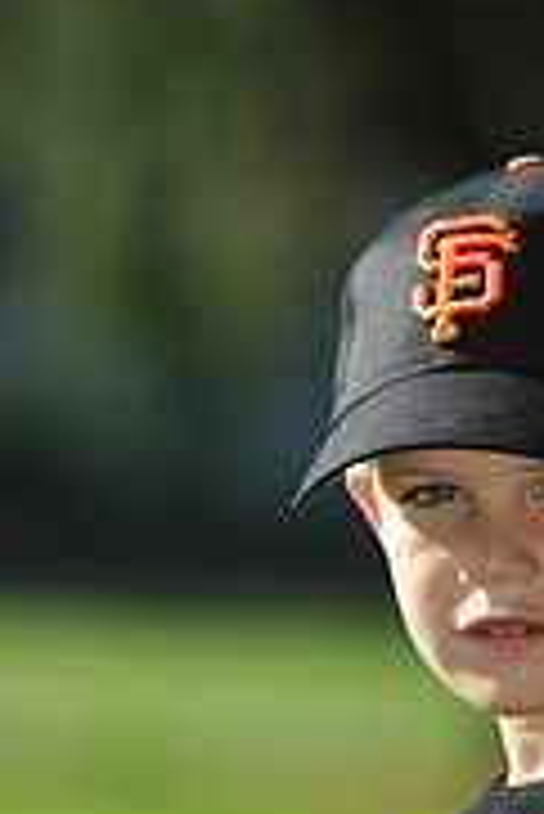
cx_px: 459
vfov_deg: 3.7
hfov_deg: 2.5
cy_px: 1106
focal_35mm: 560
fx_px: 12668
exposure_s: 1/1250
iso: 200
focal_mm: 175
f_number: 4
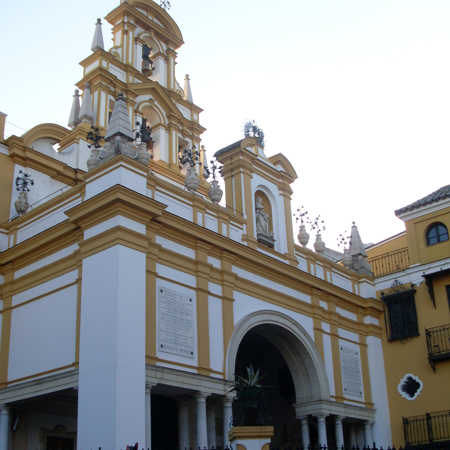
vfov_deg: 37.2
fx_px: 662
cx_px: 225
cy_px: 293
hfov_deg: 37.6
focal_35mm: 45
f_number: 7.7
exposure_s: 1/90
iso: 80
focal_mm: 6.3
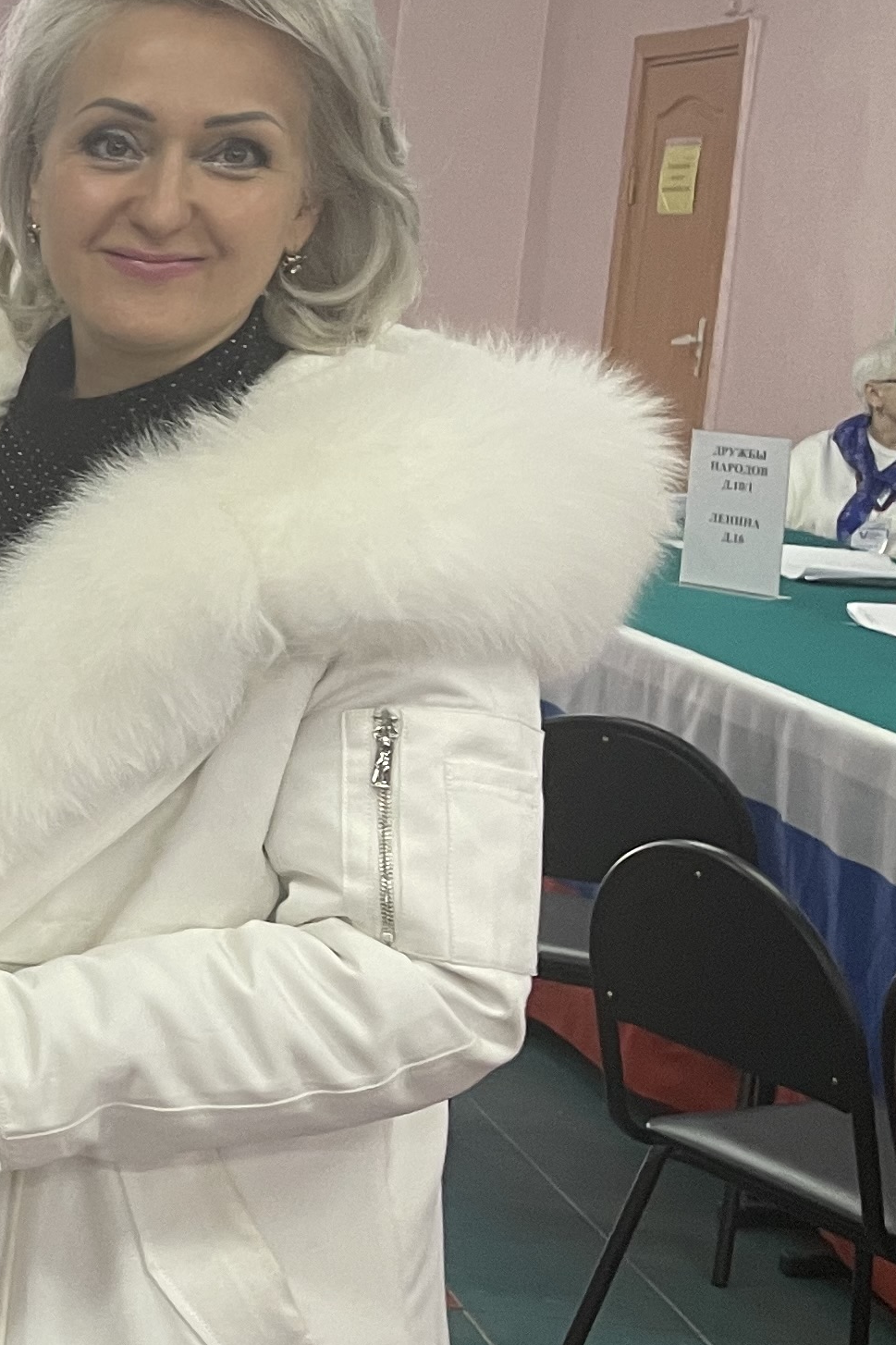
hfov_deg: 14.7
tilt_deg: -8.2
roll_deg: -2.0
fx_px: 2800
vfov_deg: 27.0
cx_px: -935
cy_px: 587
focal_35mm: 75
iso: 80
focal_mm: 4.2
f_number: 1.6
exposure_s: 1/50
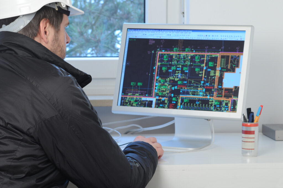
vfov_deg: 10.7
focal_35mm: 128
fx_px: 1001
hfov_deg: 16.1
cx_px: 142
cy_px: 94
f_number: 8
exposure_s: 1/5
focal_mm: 85
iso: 200
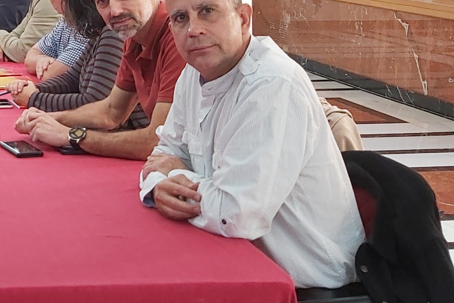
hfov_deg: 22.4
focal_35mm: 81
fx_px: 1021
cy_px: -69
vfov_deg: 16.1
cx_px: -136
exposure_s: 1/50
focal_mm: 3.92
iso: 125
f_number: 1.7
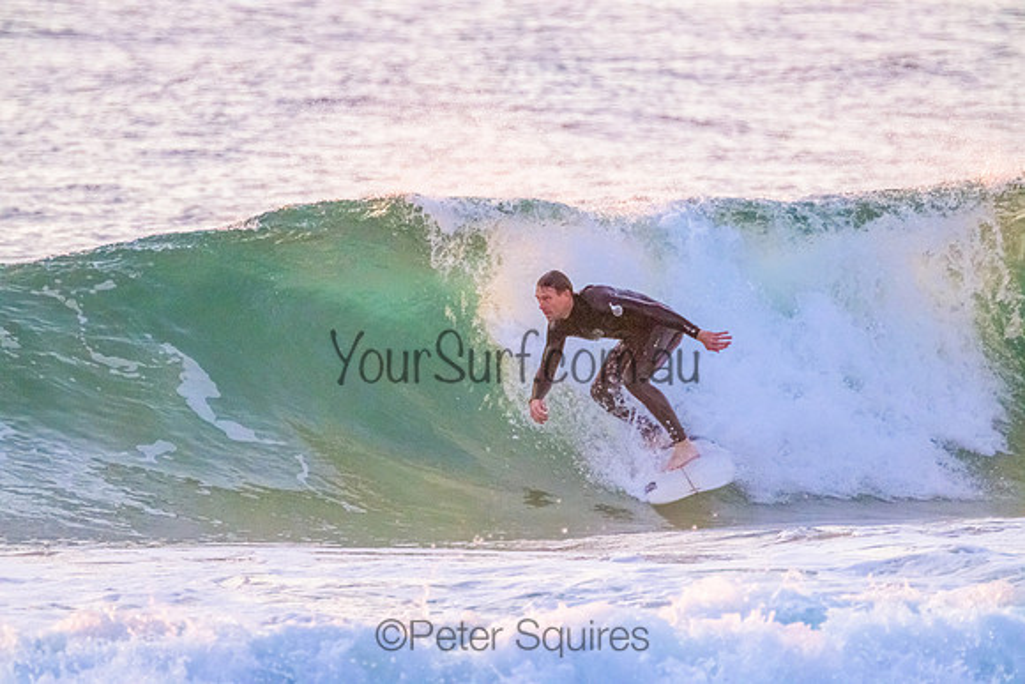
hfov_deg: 2.6
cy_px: 342
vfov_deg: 1.7
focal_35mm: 800
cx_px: 512
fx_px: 22782
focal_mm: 800
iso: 12800
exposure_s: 1/800
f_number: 11
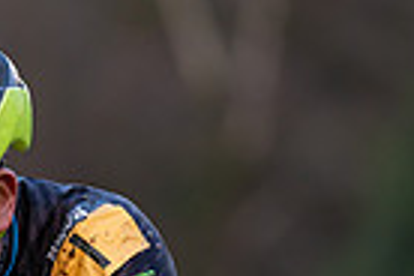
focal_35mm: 742
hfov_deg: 2.8
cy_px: 338
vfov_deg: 1.9
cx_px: -45
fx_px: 8532
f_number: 3.2
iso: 250
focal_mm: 176
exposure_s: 1/1000
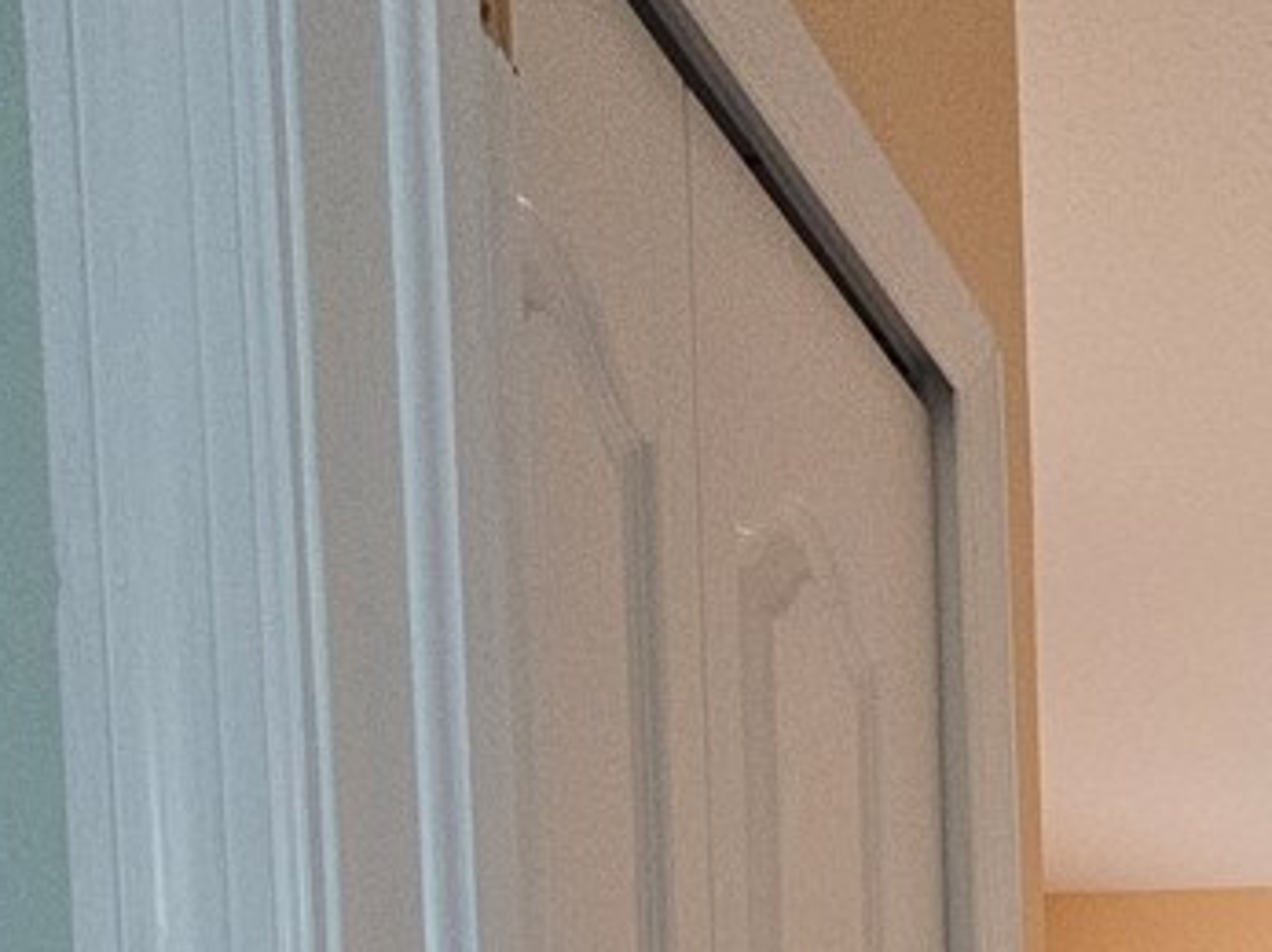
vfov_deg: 20.0
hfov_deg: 27.6
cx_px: 1595
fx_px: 2204
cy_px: 1542
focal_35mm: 60
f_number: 2.2
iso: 64
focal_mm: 2.2
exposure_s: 1/60
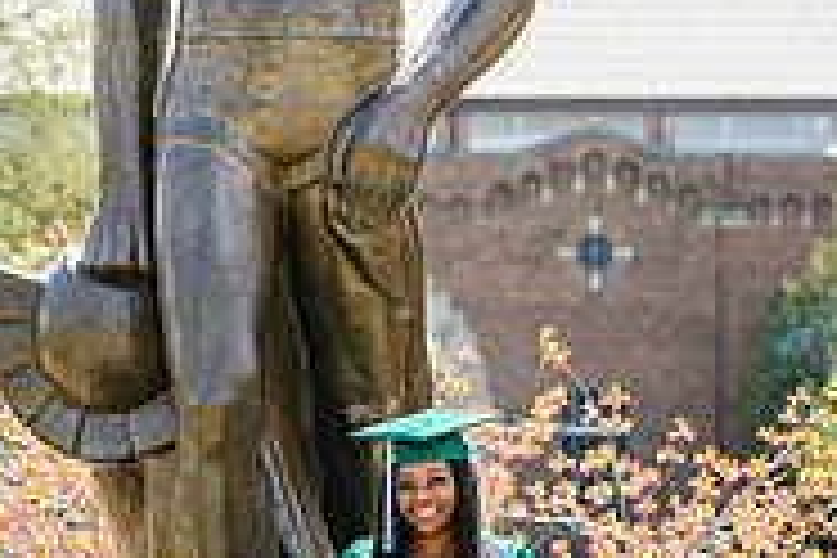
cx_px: 381
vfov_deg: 5.1
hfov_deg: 7.6
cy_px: 268
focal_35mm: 271
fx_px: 6300
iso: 400
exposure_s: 1/2000
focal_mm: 85
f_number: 4
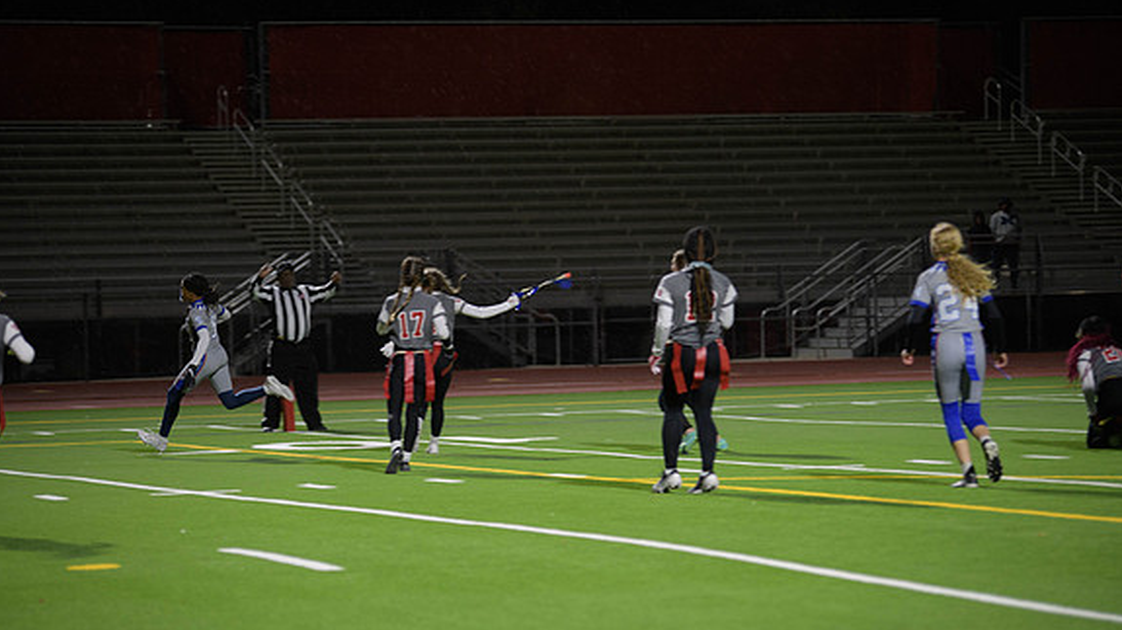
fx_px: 4402
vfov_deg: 8.2
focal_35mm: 148
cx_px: 558
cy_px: 368
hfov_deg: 14.5
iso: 900
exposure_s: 1/200
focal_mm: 140
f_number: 2.8
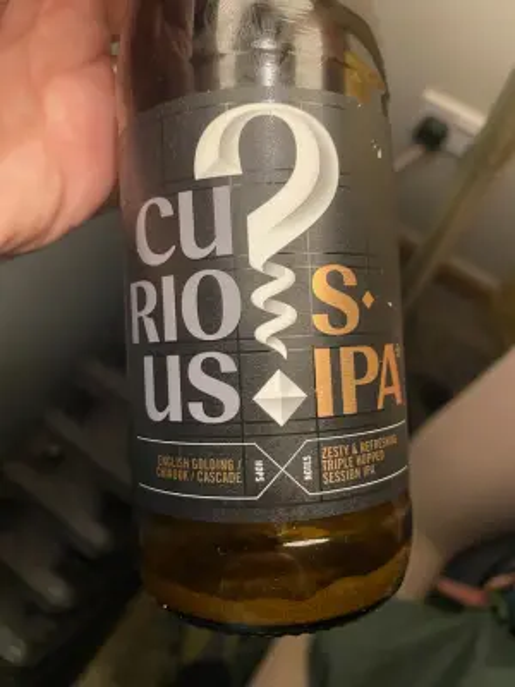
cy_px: 344
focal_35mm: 25
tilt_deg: -76.5
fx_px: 496
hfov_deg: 54.9
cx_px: 258
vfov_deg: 69.4
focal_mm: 4.25
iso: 640
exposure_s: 1/37
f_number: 1.8
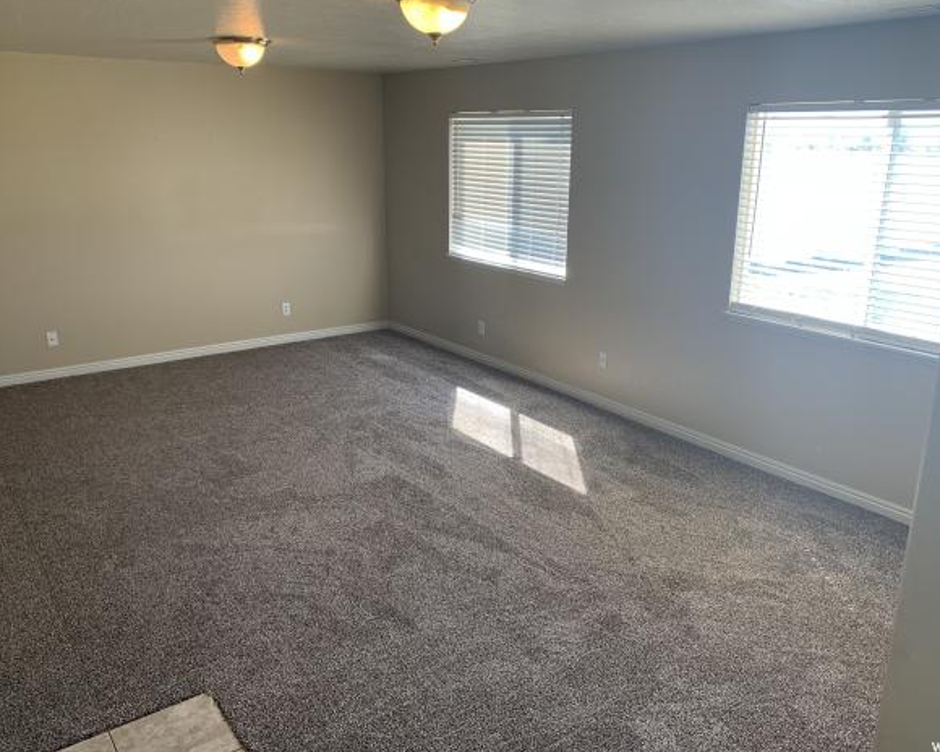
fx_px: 779
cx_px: 465
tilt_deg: -15.7
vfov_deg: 51.5
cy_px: 365
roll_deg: -0.4
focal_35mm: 28
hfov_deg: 62.2
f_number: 1.8
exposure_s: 1/120
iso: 64
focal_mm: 4.25
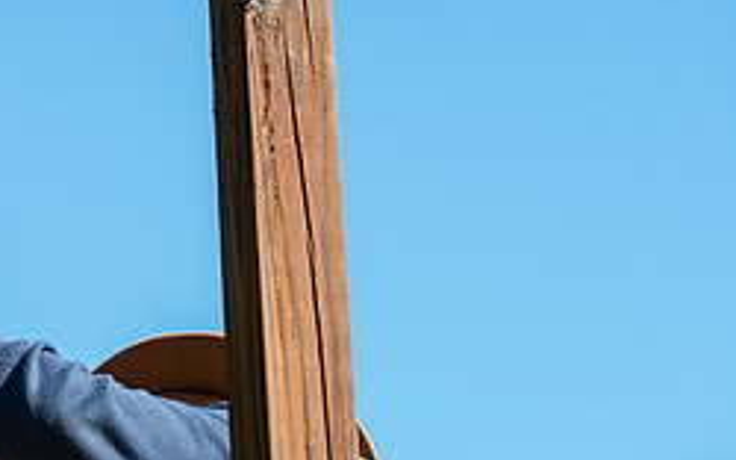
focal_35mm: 248
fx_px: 4972
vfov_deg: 5.3
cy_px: 280
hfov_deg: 8.4
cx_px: -21
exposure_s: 1/200
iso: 125
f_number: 4.5
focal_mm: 105
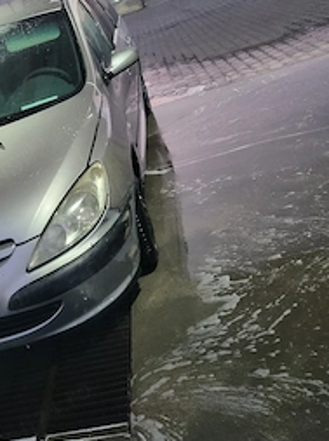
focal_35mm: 38
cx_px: 70
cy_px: 174
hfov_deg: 36.5
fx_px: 483
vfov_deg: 48.7
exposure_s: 1/33.4
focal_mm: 5
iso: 500
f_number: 1.8
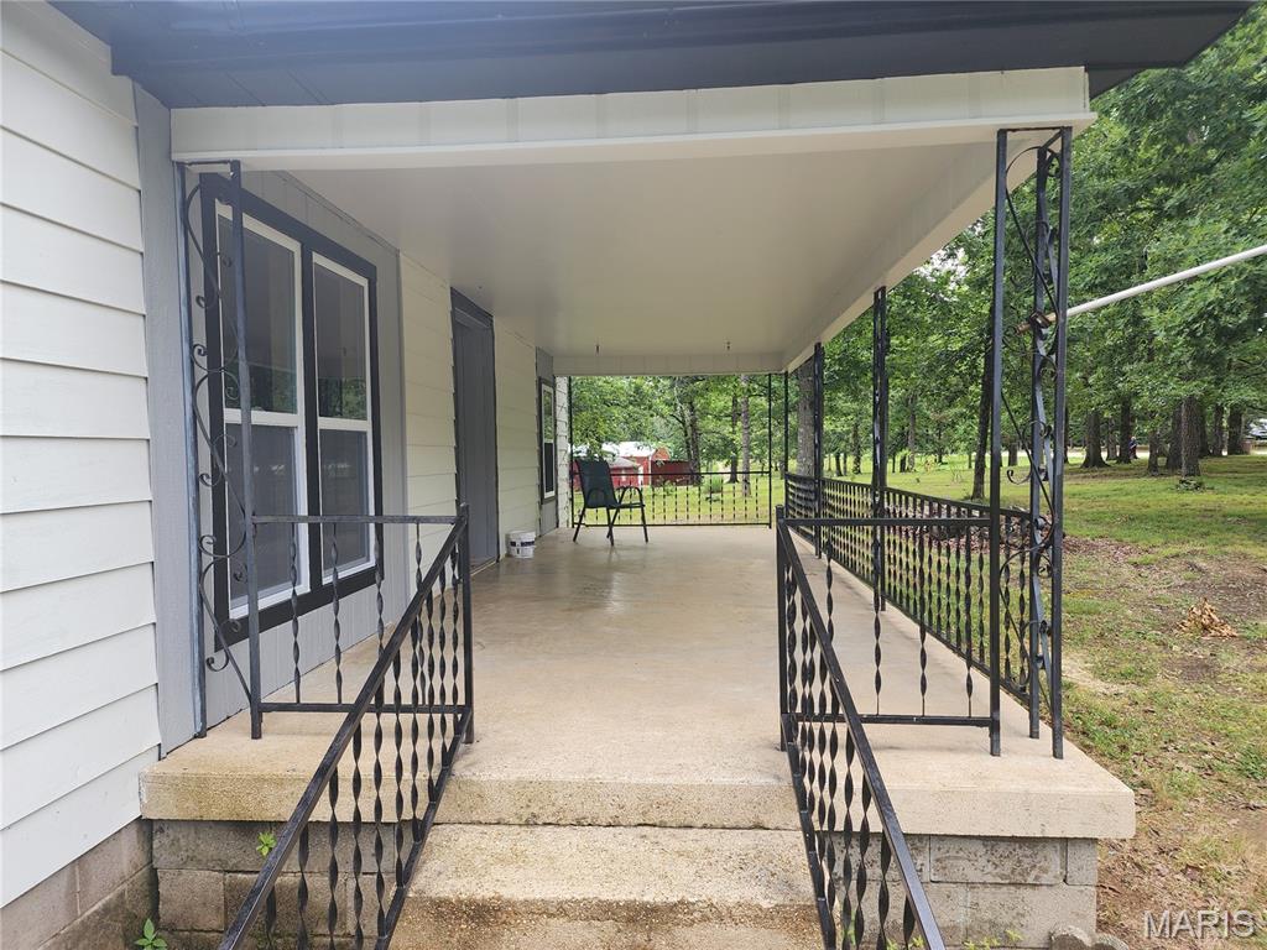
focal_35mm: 23
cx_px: 634
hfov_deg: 73.9
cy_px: 475
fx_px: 842
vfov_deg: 58.9
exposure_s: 1/180
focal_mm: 6.4
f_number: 1.8
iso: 50
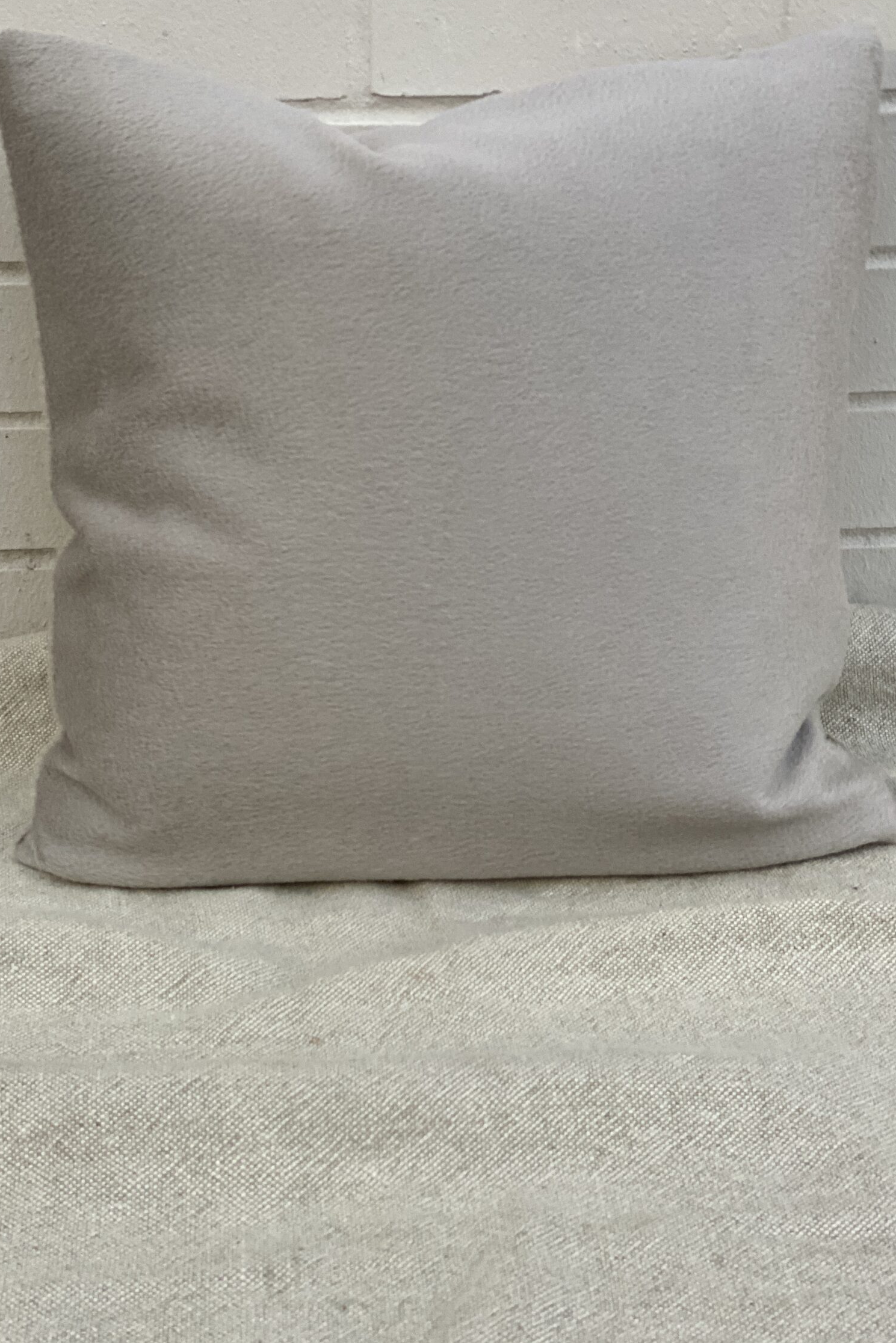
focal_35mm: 62
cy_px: 636
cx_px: 416
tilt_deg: -23.4
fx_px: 2314
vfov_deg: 32.4
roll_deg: +0.8
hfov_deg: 21.9
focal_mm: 6
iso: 200
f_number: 2
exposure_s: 1/120
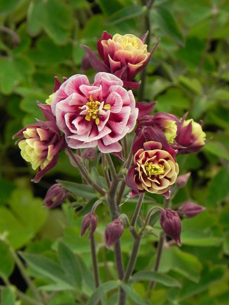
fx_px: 2189
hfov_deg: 6.0
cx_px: 114
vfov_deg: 8.0
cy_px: 152
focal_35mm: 248
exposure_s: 1/400
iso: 160
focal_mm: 44
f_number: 5
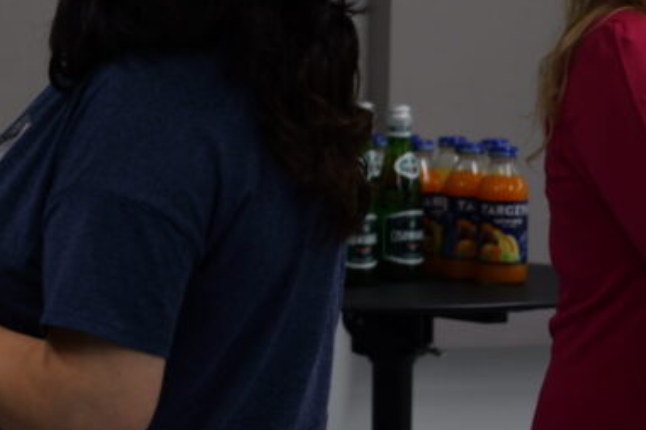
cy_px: 43
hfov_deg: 7.2
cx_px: -192
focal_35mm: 283
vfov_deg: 4.8
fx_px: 5076
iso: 320
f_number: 4
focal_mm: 105
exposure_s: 1/50
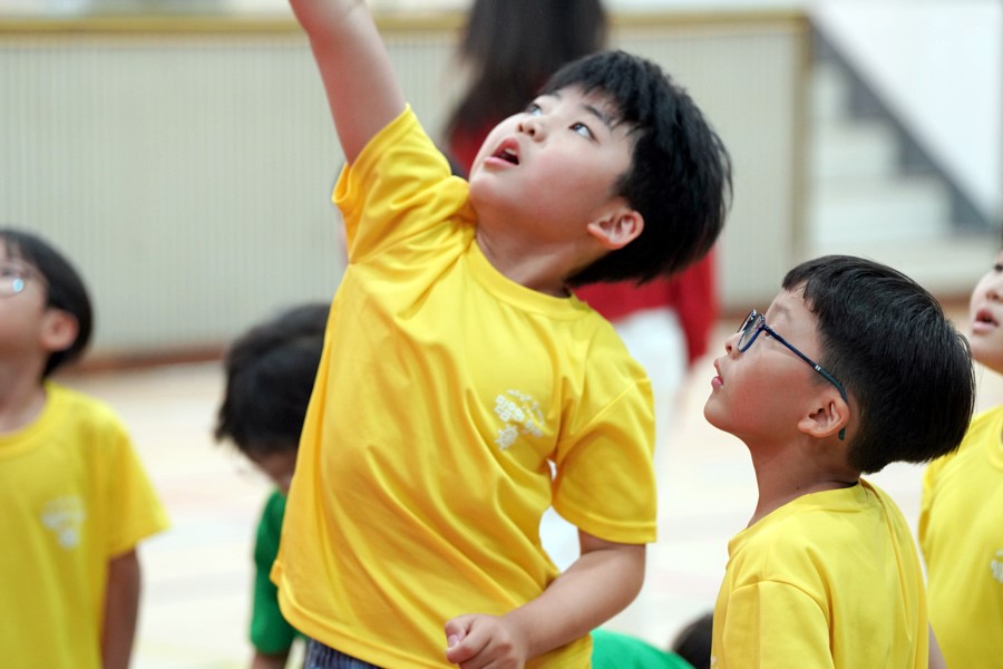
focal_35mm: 168
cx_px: 502
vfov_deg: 8.2
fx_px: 4680
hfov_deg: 12.2
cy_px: 334
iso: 2500
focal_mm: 168
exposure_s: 1/200
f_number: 4
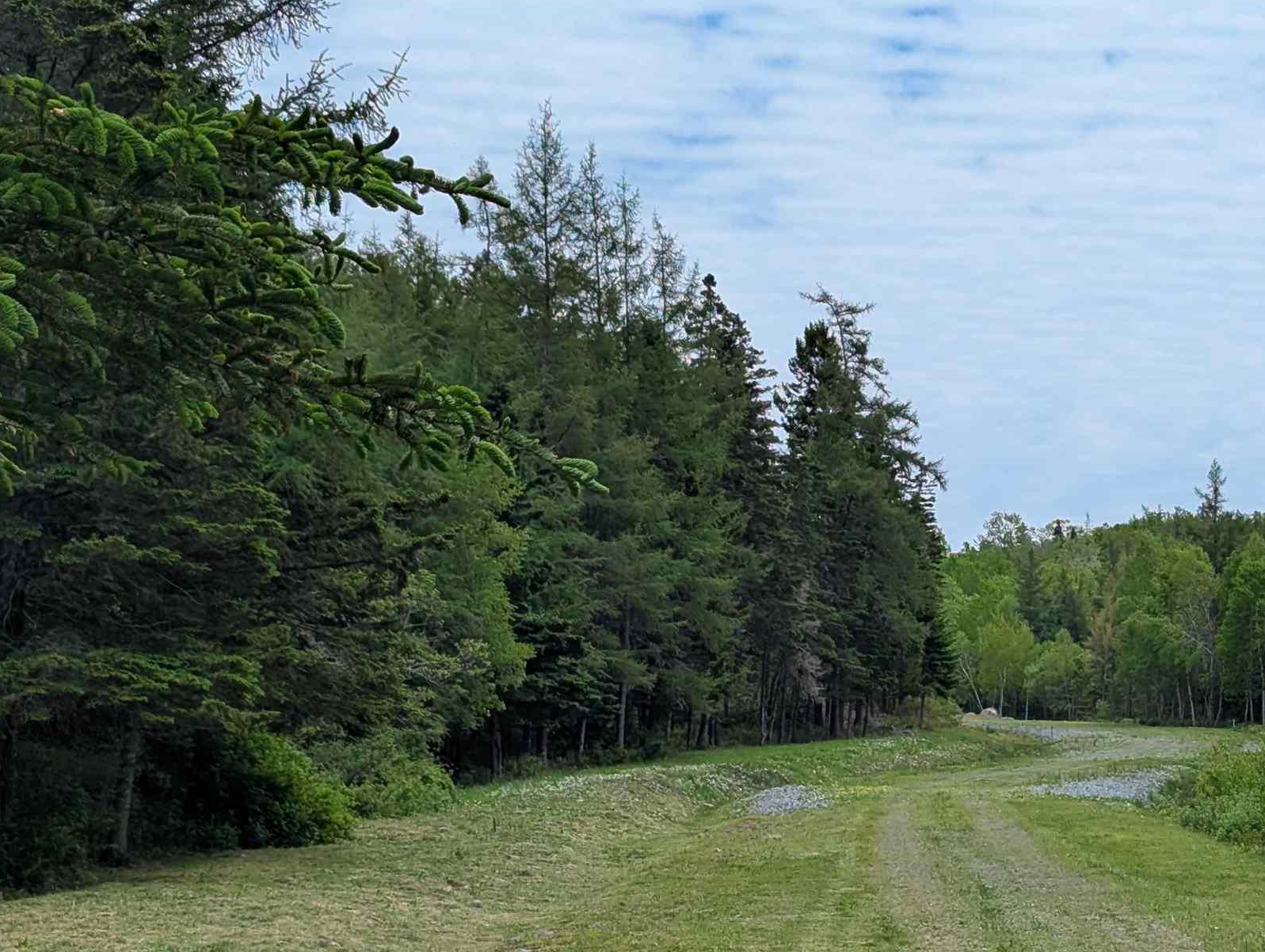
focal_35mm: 92
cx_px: 940
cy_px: 673
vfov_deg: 16.0
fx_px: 3366
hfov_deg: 21.1
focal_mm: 6.81
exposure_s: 1/3165
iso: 49
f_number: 1.85
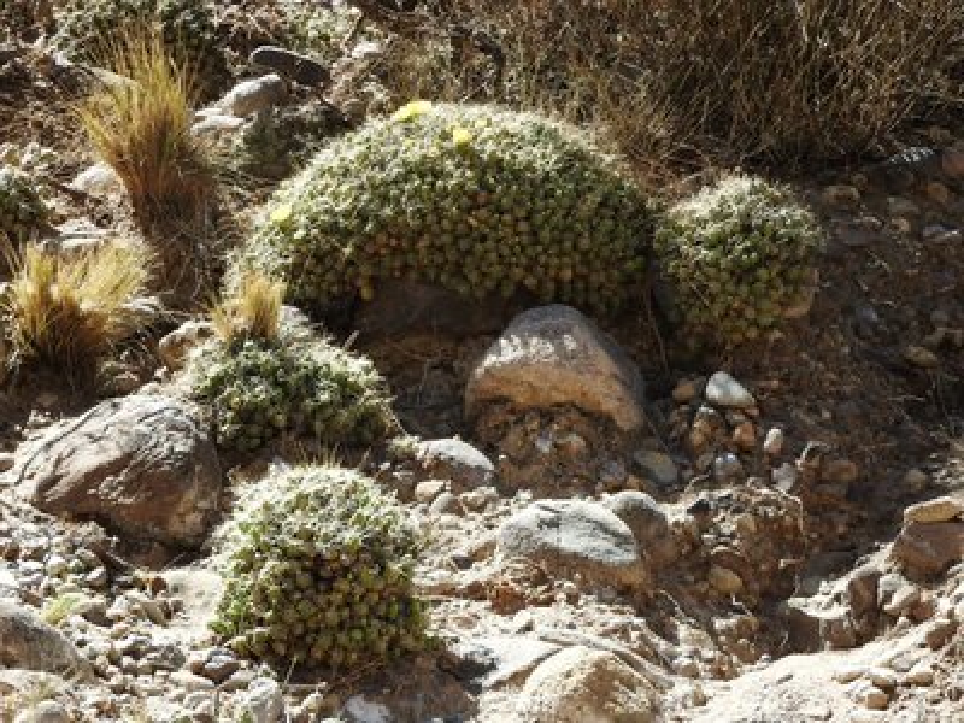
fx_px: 4177
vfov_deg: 9.9
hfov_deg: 13.2
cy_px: 362
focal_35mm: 150
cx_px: 482
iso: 100
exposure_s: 1/250
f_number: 5.2
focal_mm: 26.9
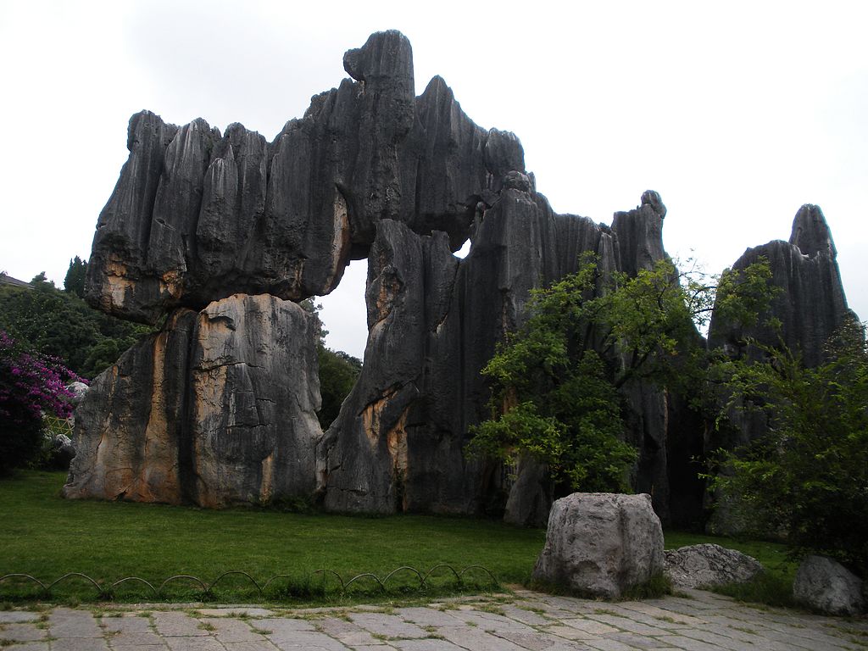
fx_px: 903
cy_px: 326
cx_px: 434
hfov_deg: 51.4
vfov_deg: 39.7
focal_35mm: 36
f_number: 3.5
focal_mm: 6.3
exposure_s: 1/352
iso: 64
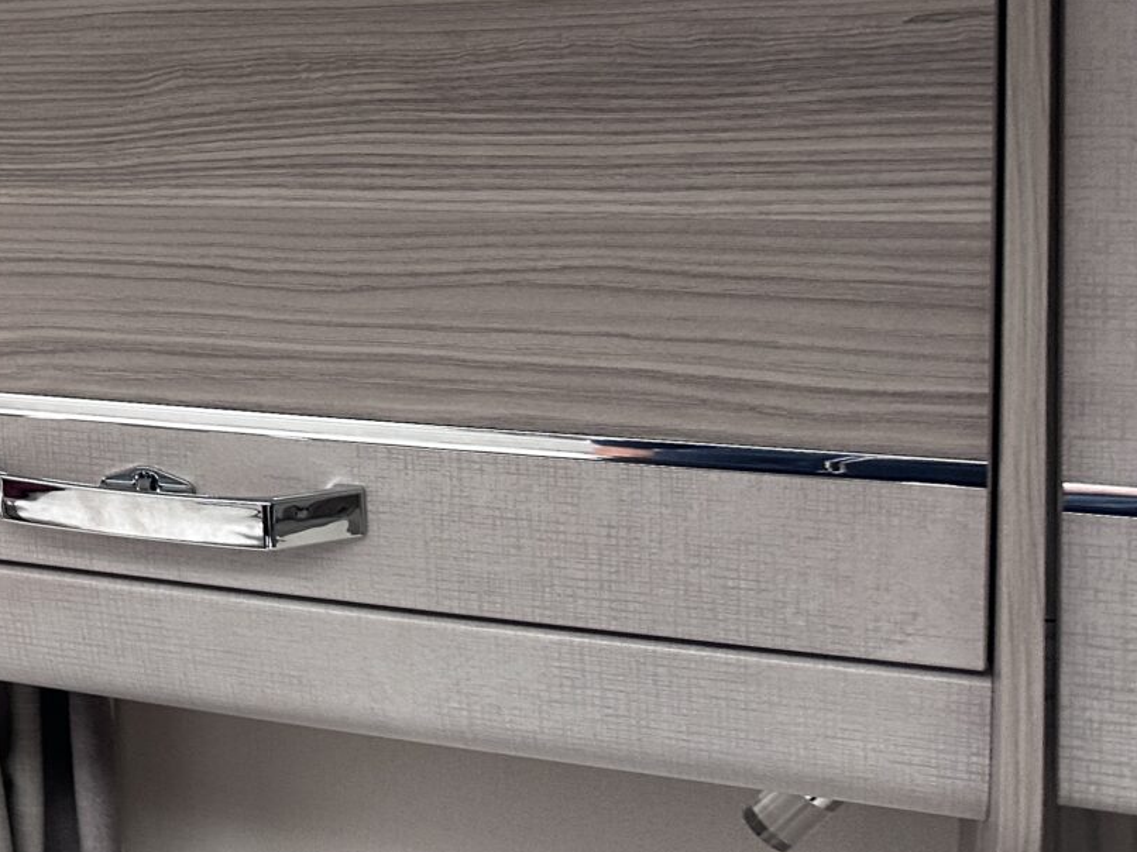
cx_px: -285
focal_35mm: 61
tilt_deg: +4.9
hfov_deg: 27.3
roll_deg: -1.0
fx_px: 2003
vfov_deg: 23.7
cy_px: 174
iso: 250
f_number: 1.78
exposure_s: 1/82
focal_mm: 6.86
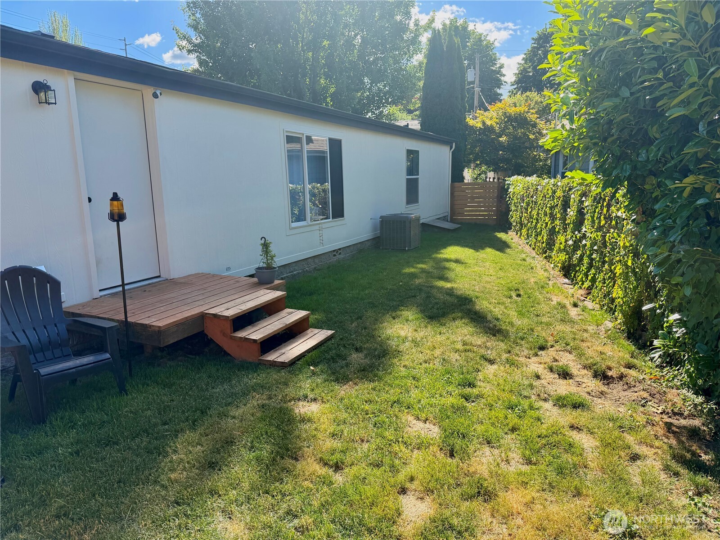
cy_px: 270
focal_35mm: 24
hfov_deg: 71.6
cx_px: 360
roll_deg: +0.6
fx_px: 499
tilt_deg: -10.3
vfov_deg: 56.8
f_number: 1.78
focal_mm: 6.76
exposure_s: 1/2053
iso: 100
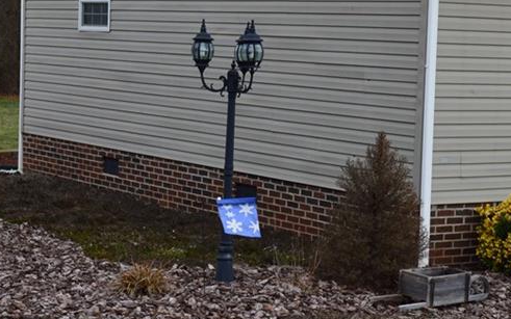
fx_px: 1421
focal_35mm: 102
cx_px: 206
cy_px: 164
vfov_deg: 12.8
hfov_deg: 20.4
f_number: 11
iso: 400
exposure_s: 1/400
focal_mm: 32
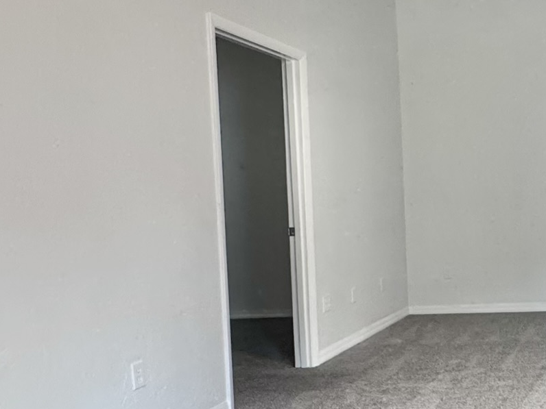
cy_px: 225
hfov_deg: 38.1
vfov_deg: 39.6
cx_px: 657
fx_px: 568
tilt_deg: -4.3
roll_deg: +1.5
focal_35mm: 36
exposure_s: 1/60
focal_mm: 2.22
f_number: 2.2
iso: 250
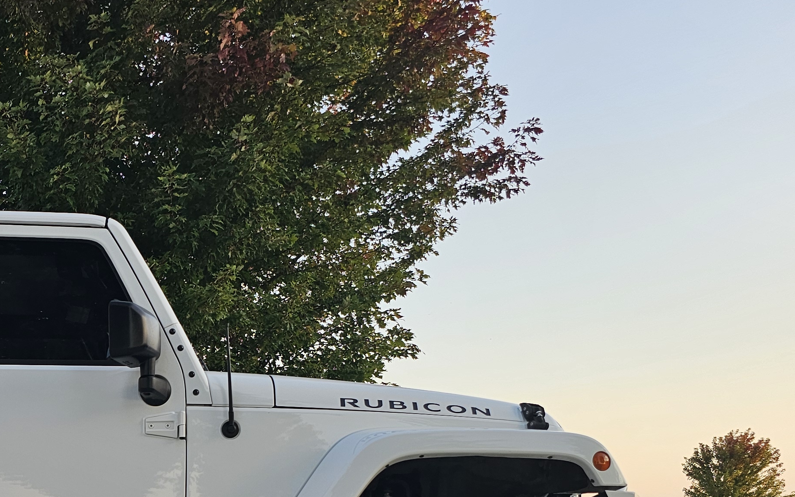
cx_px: 23
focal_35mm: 53
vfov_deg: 22.6
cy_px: 582
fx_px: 1148
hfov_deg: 35.1
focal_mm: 6.3
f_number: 1.7
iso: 25
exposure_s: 1/180
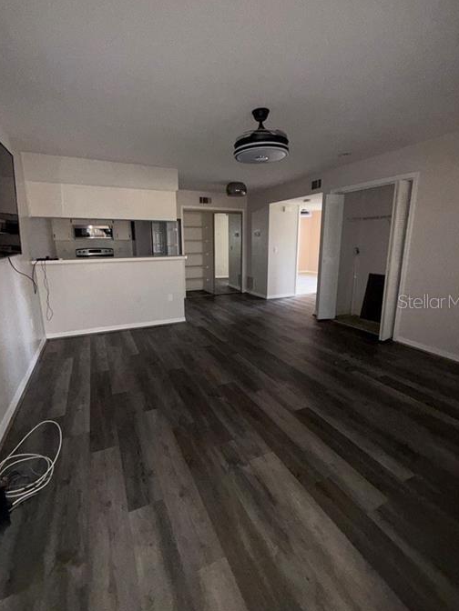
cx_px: 221
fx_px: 283
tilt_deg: -12.3
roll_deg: +0.2
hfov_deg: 78.1
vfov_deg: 94.5
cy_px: 301
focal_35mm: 16
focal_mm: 2.22
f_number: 2.2
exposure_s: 1/60
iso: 200
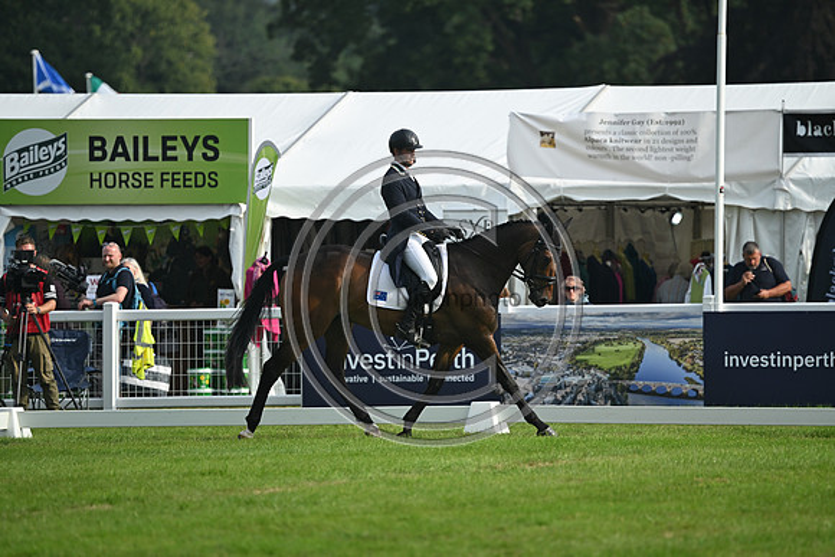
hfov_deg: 5.2
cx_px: 418
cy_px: 278
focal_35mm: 400
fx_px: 9280
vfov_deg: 3.4
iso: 400
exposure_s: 1/1250
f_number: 5.6
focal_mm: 400
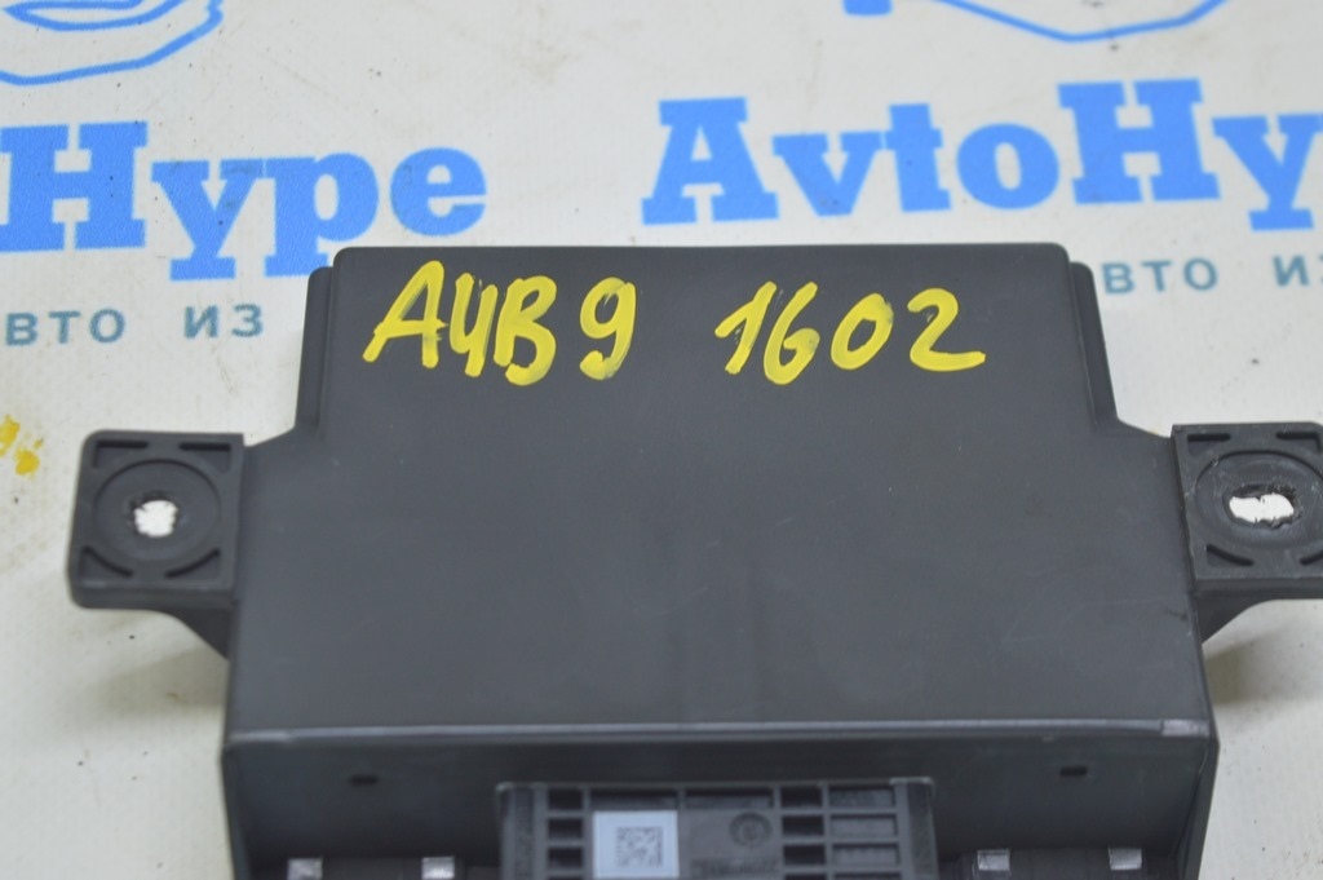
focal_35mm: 82
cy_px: 440
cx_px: 662
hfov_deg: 24.6
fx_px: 3029
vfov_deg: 16.5
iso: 400
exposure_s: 1/20
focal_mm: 55
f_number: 5.6
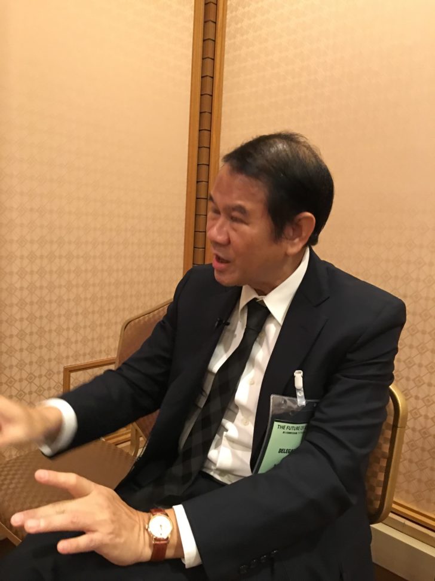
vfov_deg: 61.7
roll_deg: -3.1
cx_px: 218
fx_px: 486
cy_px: 290
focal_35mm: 29
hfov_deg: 48.2
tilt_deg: -7.3
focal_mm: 4.15
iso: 100
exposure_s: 1/4
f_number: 2.2
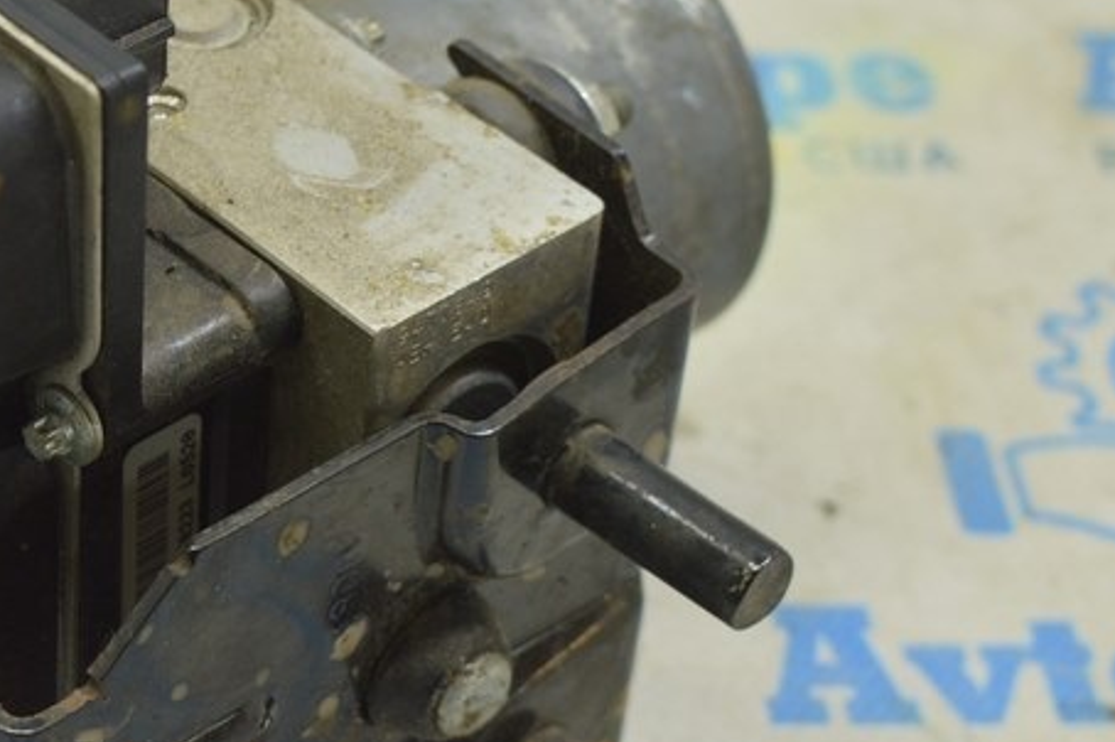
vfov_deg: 11.9
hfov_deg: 17.6
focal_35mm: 115
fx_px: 3559
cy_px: 436
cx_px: 172
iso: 400
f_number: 5.6
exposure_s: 1/20
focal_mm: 34
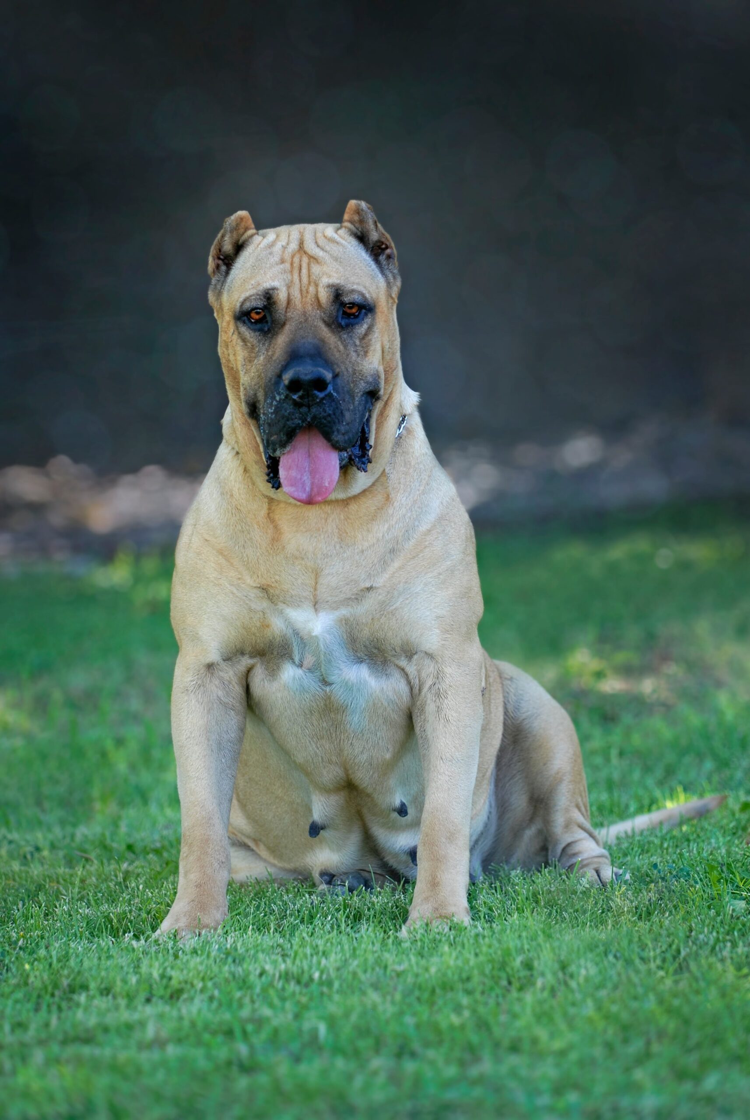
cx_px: 375
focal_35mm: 195
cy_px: 560
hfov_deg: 7.1
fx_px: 6075
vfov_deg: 10.5
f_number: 2.8
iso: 100
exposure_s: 1/125
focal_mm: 130
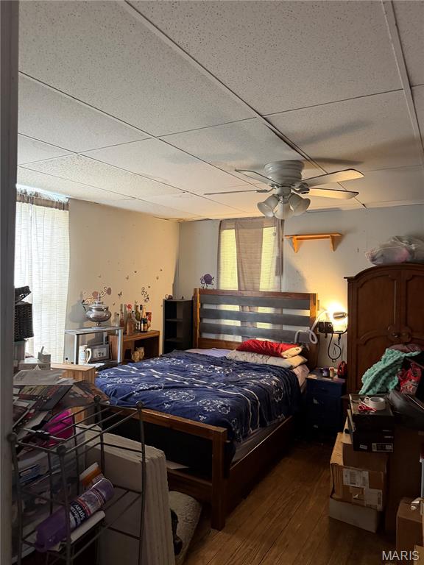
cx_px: 212
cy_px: 282
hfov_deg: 56.8
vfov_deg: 71.6
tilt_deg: -1.2
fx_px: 392
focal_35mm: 24
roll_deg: -1.7
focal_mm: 6.76
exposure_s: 1/40
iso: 800
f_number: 1.78
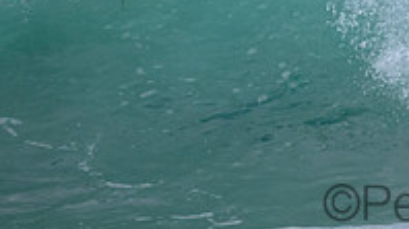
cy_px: -139
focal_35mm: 2461
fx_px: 26668
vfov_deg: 0.5
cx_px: 483
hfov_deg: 0.9
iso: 5600
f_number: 11
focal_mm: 800
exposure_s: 1/1000
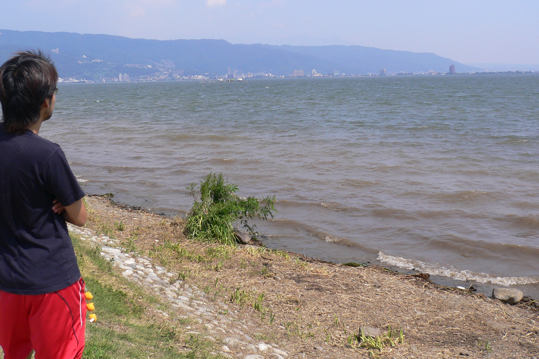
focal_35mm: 41
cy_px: 161
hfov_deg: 47.4
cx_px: 244
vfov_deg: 32.6
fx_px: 614
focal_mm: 5.8
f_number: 5.6
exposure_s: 1/320
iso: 80
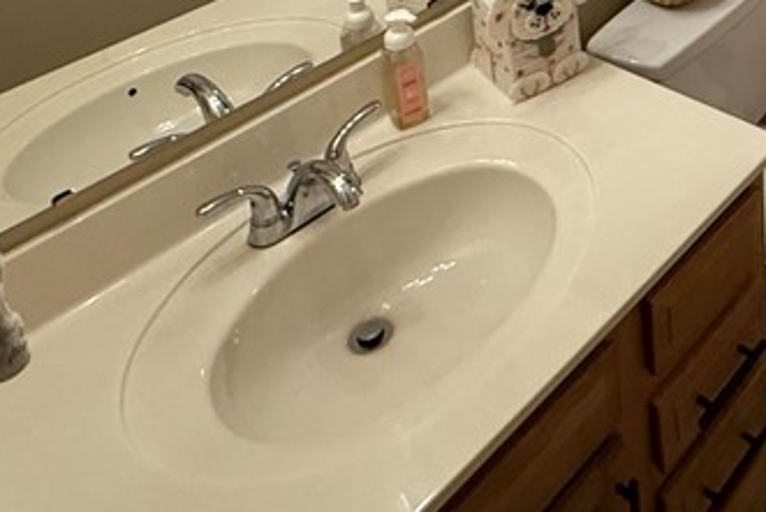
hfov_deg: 39.4
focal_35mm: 45
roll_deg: +1.6
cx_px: 734
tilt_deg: -14.4
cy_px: -264
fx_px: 958
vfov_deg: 23.6
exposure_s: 1/120
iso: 320
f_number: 2.2
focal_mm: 2.22
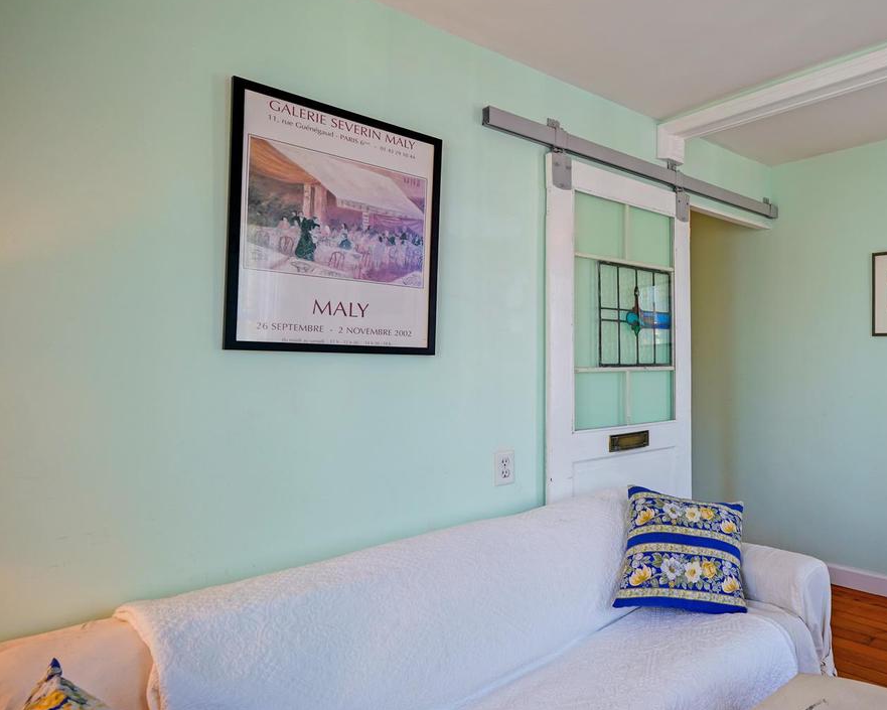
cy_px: 358
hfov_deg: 65.3
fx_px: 604
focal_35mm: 23
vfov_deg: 60.9
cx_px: 724
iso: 100
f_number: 3.2
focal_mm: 10
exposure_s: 1/40
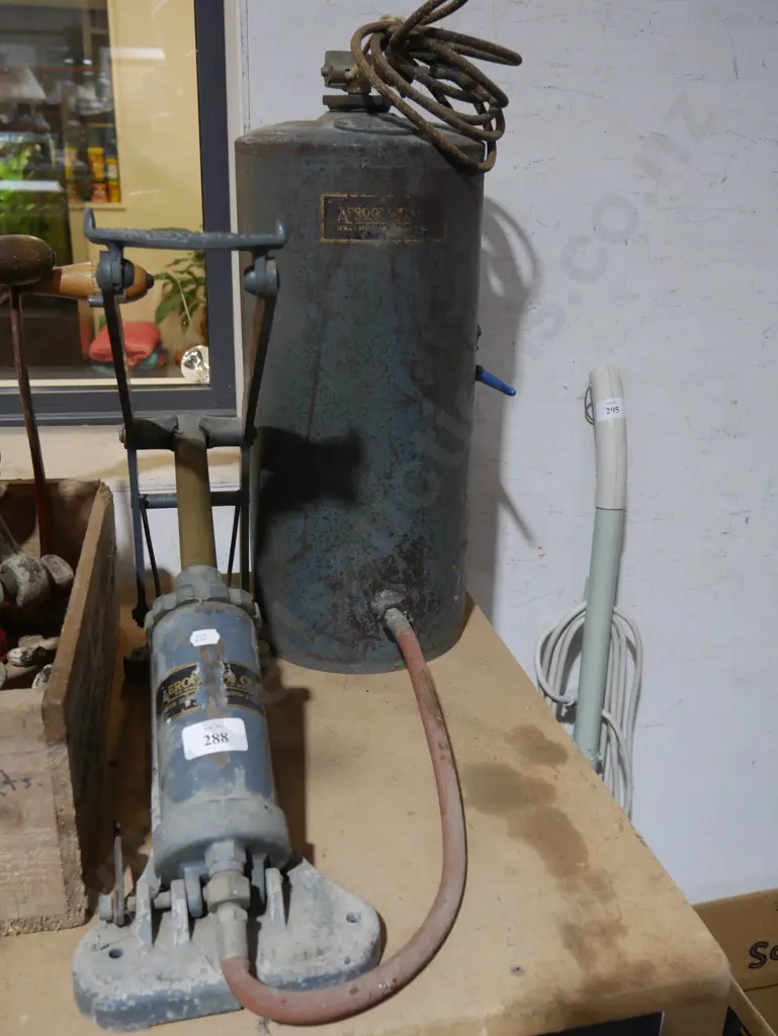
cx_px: 389
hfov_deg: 41.8
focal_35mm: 34
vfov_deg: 53.9
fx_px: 1018
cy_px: 518
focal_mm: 17
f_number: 4
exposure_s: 1/60
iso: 800
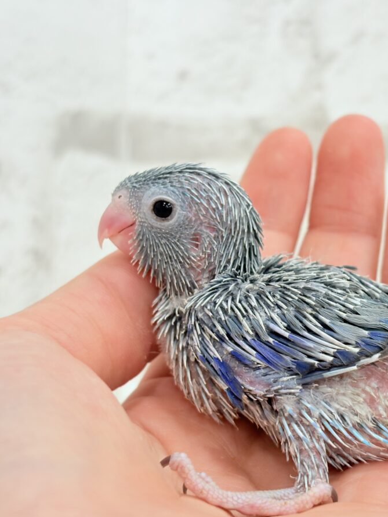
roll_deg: -1.8
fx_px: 1045
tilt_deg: -4.6
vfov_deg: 27.8
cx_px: 292
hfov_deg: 20.9
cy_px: 261
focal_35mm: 70
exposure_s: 1/50
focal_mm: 5.96
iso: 40
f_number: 1.6
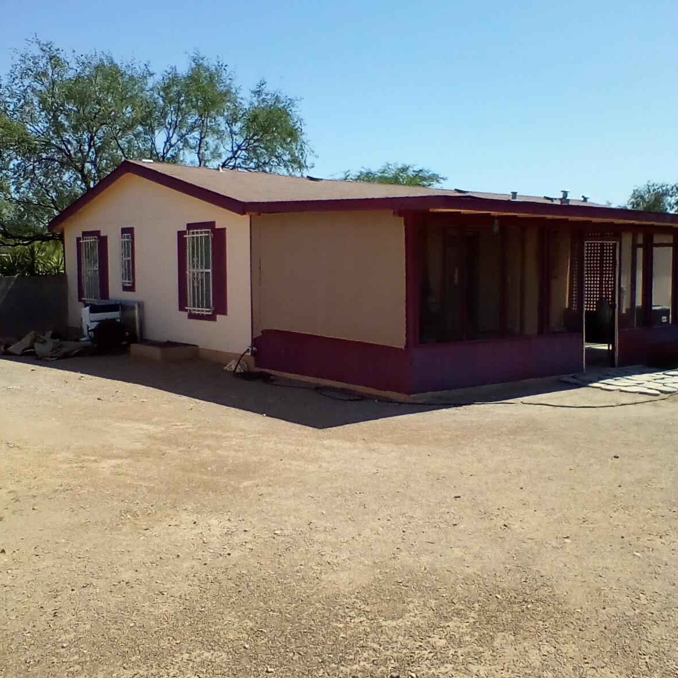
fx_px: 820
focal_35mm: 37
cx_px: 340
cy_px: 348
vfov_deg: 44.9
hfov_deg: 44.9
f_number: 2.4
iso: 102
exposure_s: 1/1595
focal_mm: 2.38
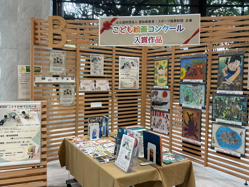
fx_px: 230
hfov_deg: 56.8
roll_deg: -0.2
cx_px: 124
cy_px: 89
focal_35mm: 32
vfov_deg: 44.2
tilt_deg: -2.3
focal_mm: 3
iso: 100
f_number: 1.8
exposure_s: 1/60
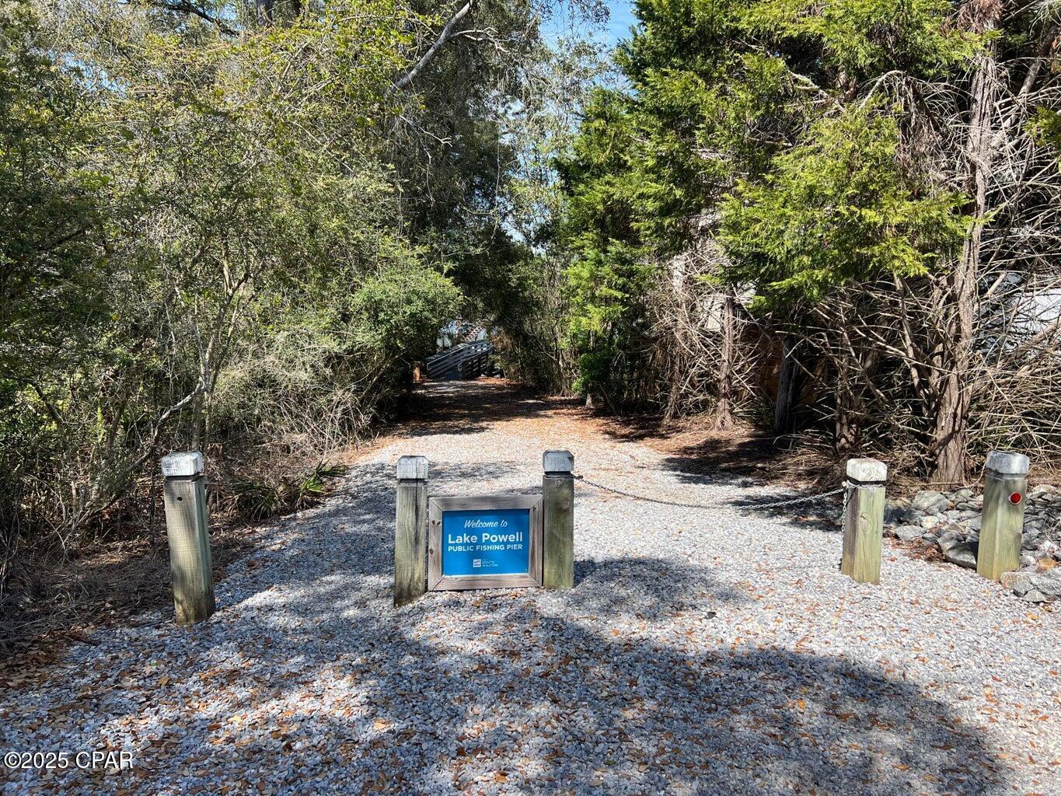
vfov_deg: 53.1
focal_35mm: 26
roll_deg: -1.0
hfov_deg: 67.3
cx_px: 530
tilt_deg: -6.8
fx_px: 797
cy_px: 398
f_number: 1.5
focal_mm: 5.7
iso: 50
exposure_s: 1/1869
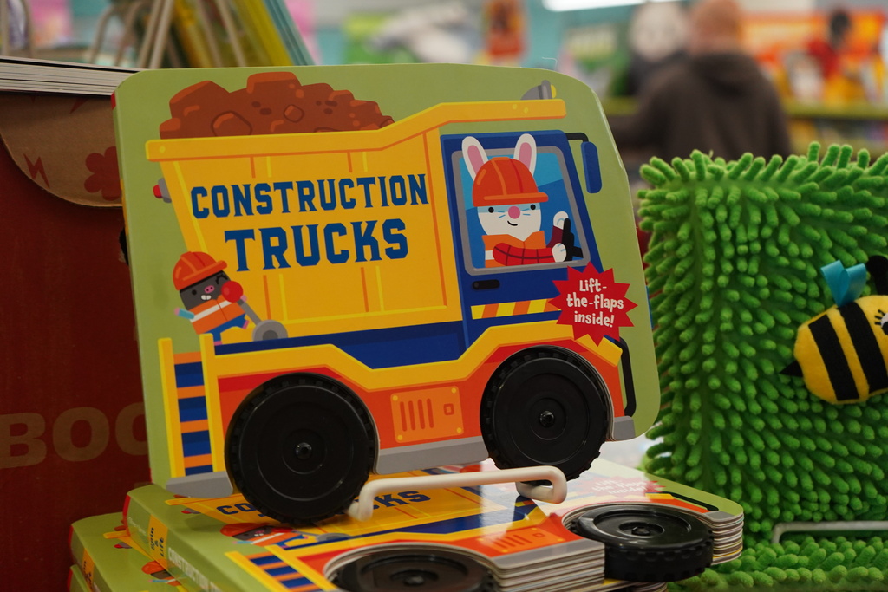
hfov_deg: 46.4
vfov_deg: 31.9
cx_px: 444
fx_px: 1036
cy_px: 296
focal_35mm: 42
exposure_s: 1/160
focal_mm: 42
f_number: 4.5
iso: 2500
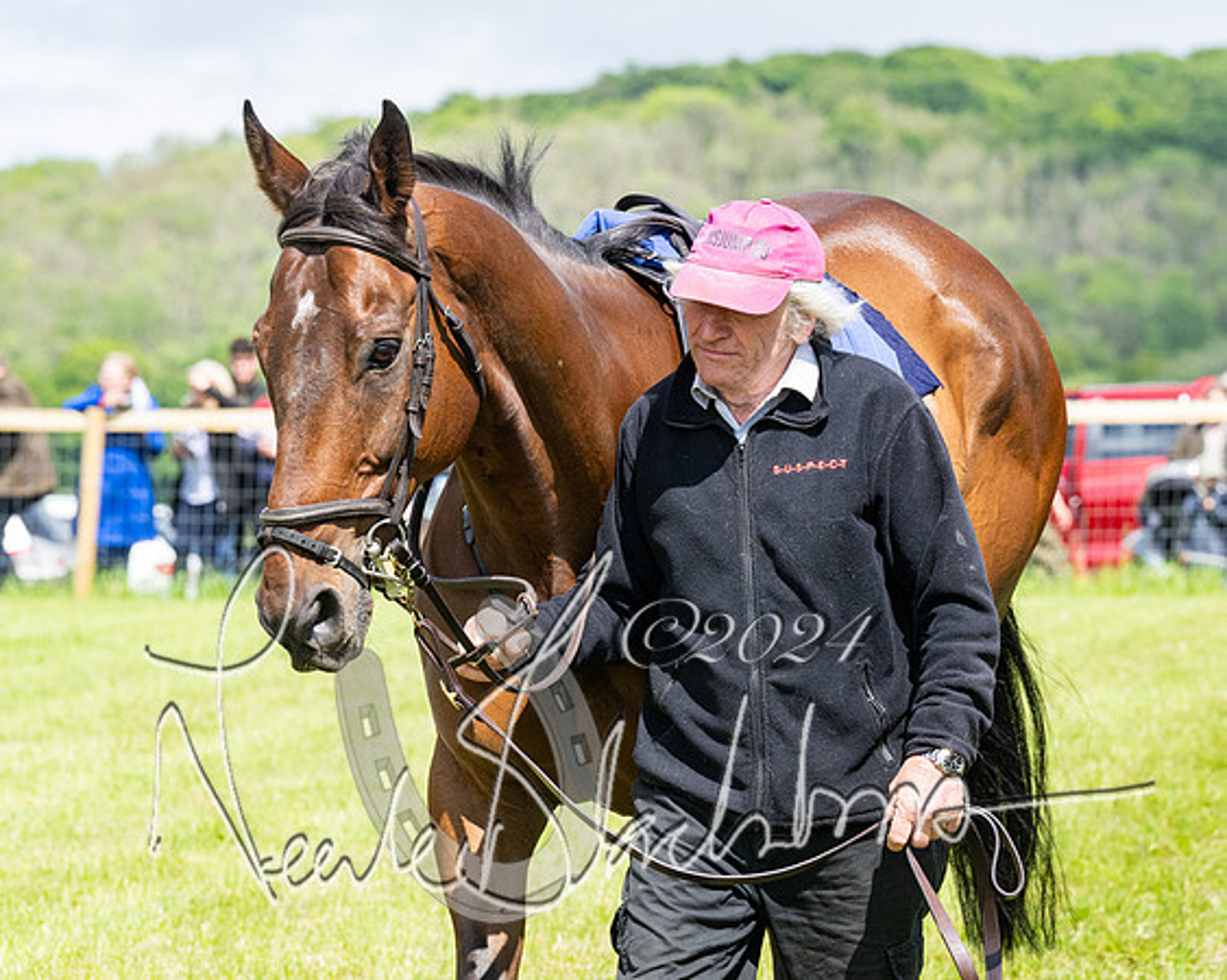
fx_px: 8307
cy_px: 453
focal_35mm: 229
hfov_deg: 8.4
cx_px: 671
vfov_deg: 6.8
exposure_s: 1/1250
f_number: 9
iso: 800
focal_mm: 185
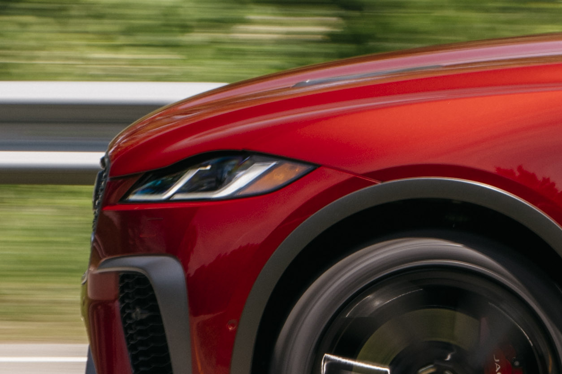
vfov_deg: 1.5
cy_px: -14
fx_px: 13877
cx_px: 1258
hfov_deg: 2.3
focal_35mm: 889
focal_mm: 135
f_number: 9
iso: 80
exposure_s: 1/50
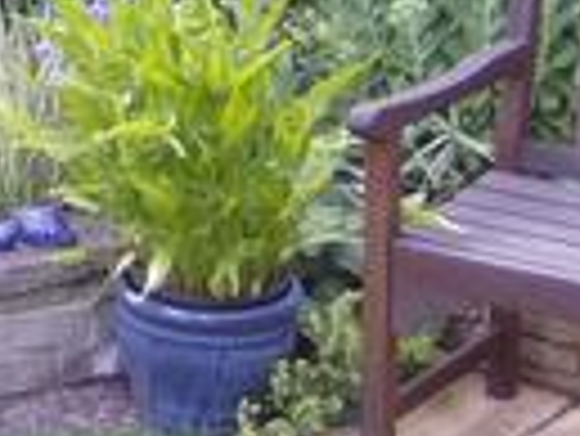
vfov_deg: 11.7
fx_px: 2063
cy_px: -144
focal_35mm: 123
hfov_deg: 14.9
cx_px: -279
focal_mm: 6
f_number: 2.8
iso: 114
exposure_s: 1/64
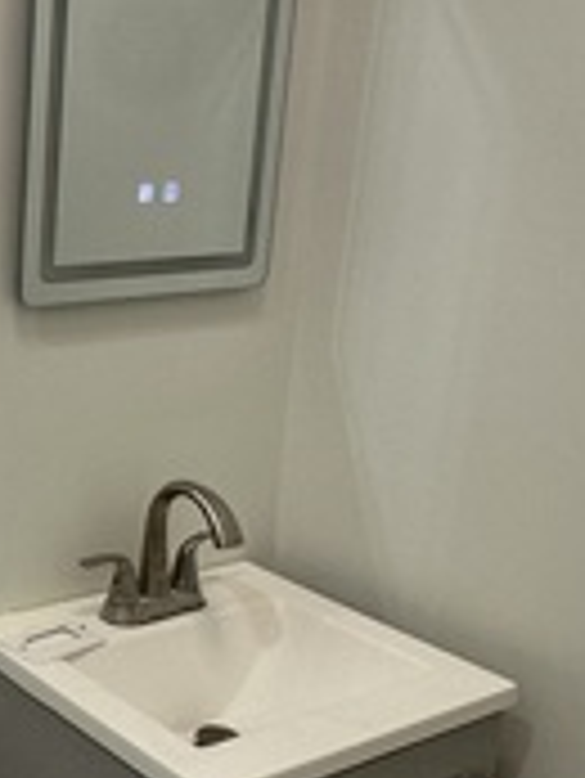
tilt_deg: -13.2
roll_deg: -3.3
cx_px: -45
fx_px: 1215
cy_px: 402
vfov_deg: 35.5
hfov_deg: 25.3
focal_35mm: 54
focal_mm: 2.22
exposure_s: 1/120
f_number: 2.2
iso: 160
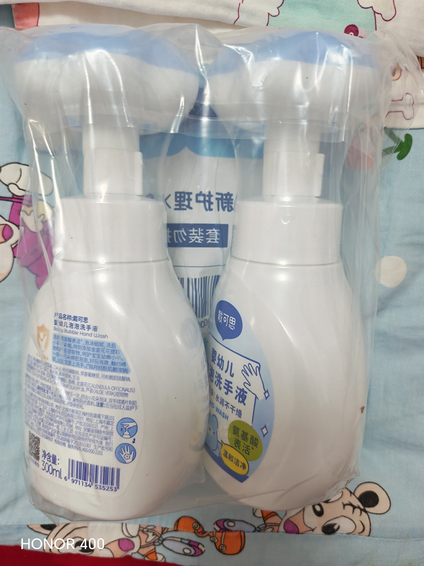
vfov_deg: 65.3
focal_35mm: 27
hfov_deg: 51.4
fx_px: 441
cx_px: 212
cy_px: 283
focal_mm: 6.12
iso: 1600
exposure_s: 1/50
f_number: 1.9
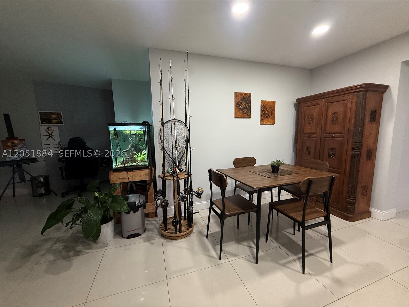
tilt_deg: -7.9
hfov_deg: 102.1
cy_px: 154
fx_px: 165
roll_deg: +0.8
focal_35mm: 14
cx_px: 204
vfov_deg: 85.7
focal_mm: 2.22
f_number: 2.2
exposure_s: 1/120
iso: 320
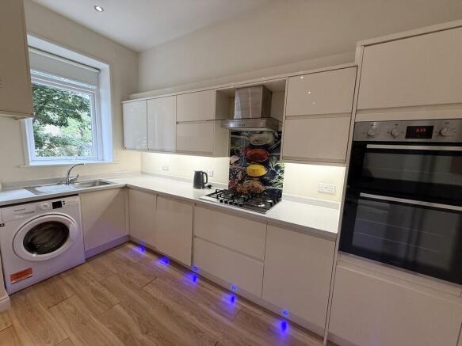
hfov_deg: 102.1
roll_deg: -2.3
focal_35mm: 14
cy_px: 173
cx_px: 231
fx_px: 187
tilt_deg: -7.2
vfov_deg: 85.7
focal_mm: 2.22
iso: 125
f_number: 2.2
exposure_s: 1/99
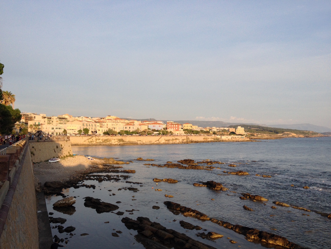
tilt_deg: -1.1
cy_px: 124
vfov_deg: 40.7
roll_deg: +0.2
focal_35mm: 35
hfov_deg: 52.6
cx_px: 166
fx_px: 335
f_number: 2.4
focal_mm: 4.28
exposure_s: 1/778
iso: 50
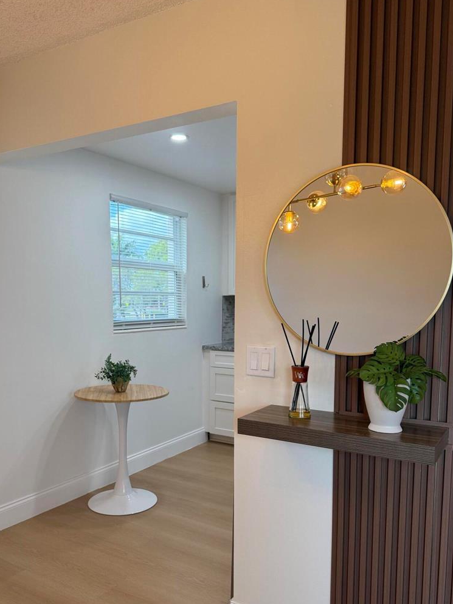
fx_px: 506
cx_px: 212
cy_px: 347
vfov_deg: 61.4
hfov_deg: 48.2
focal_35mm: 29
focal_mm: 6.76
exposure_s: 1/237
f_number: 1.78
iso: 160
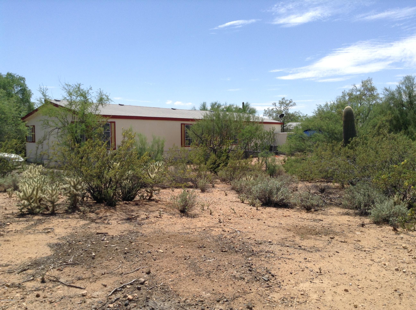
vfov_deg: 42.8
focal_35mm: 33
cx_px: 208
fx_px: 396
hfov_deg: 55.4
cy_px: 155
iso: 25
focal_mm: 3.3
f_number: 2.4
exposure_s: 1/1348
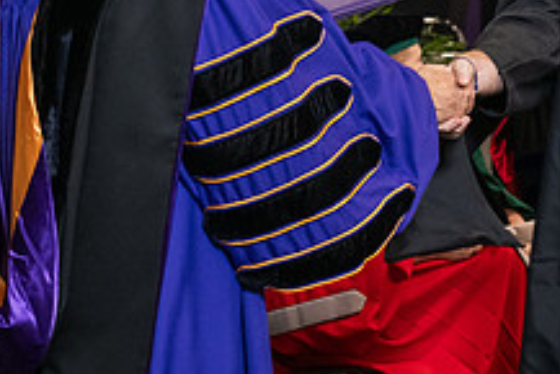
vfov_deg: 8.2
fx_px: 2584
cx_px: 405
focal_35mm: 166
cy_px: -76
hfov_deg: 12.3
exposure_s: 1/125
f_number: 5
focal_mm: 62
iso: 2000
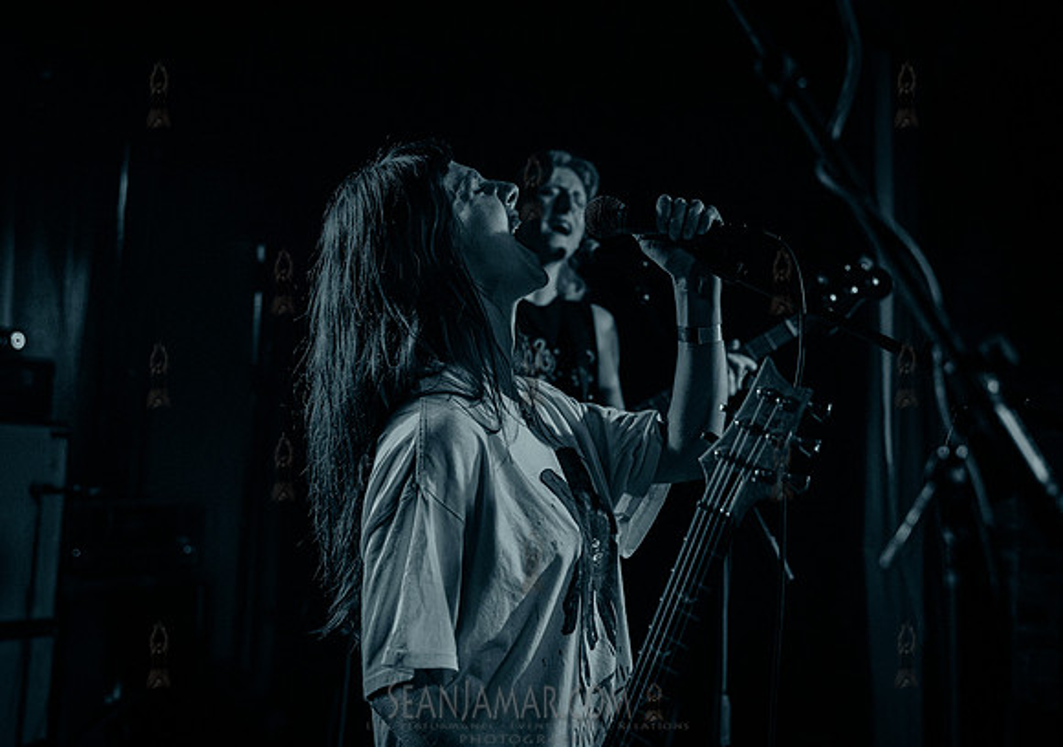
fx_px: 1556
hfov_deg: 37.7
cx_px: 516
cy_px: 323
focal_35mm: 52
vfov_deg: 27.0
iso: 16000
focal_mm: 44
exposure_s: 1/320
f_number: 3.2
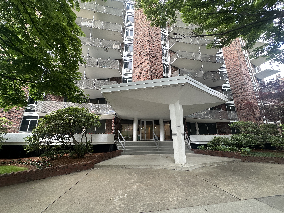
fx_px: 115
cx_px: 142
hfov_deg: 102.1
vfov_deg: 85.7
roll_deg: -0.9
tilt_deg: +15.2
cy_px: 106
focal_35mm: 14
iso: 80
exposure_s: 1/99
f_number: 2.2
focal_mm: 2.22
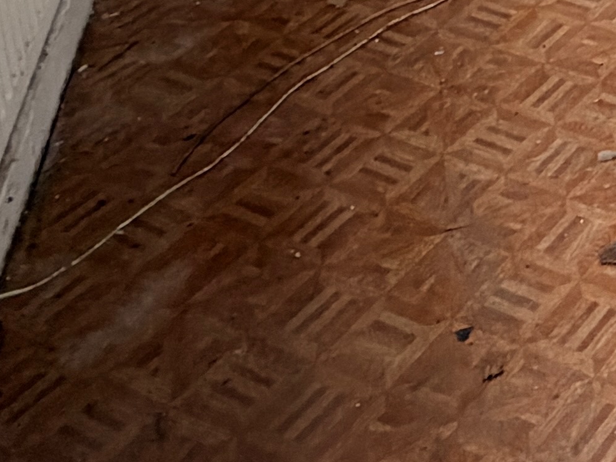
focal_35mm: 80
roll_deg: -0.6
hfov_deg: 19.6
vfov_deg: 14.2
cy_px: -564
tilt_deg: -11.6
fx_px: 1424
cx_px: 1035
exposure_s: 1/121
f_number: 2.2
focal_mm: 2.22
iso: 100
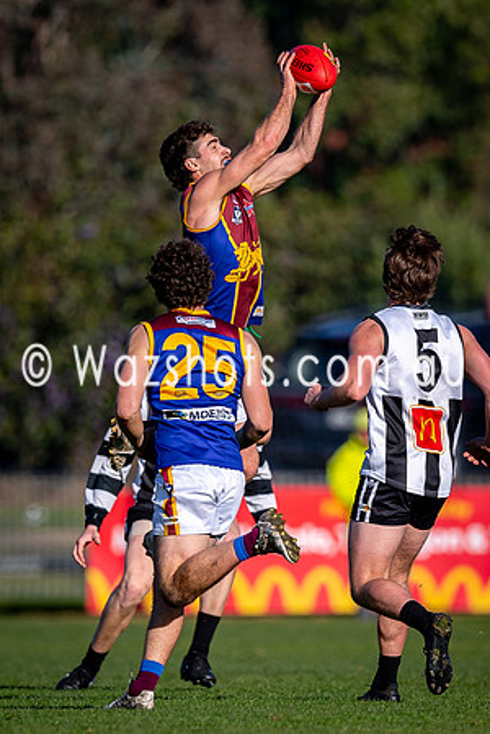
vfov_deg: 1.9
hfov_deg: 1.3
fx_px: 22019
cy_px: 416
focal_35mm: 1079
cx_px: 315
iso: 100
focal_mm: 500
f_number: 4
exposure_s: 1/1600
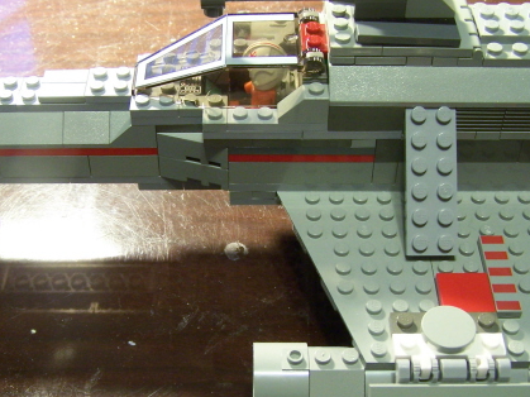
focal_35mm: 58
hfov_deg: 33.2
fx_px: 888
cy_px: 241
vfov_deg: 25.2
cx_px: 224
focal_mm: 6.3
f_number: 2.8
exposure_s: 1/8
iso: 140
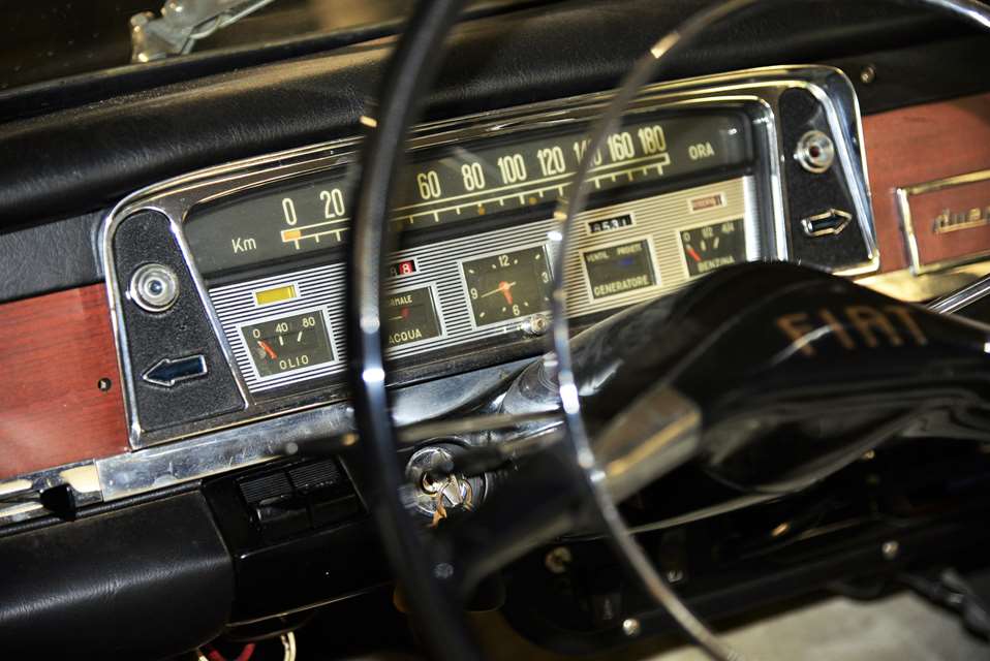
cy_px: 330
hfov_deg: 27.0
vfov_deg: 18.2
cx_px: 495
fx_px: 2064
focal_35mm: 75
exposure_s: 1/60
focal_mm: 75
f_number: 4
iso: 800
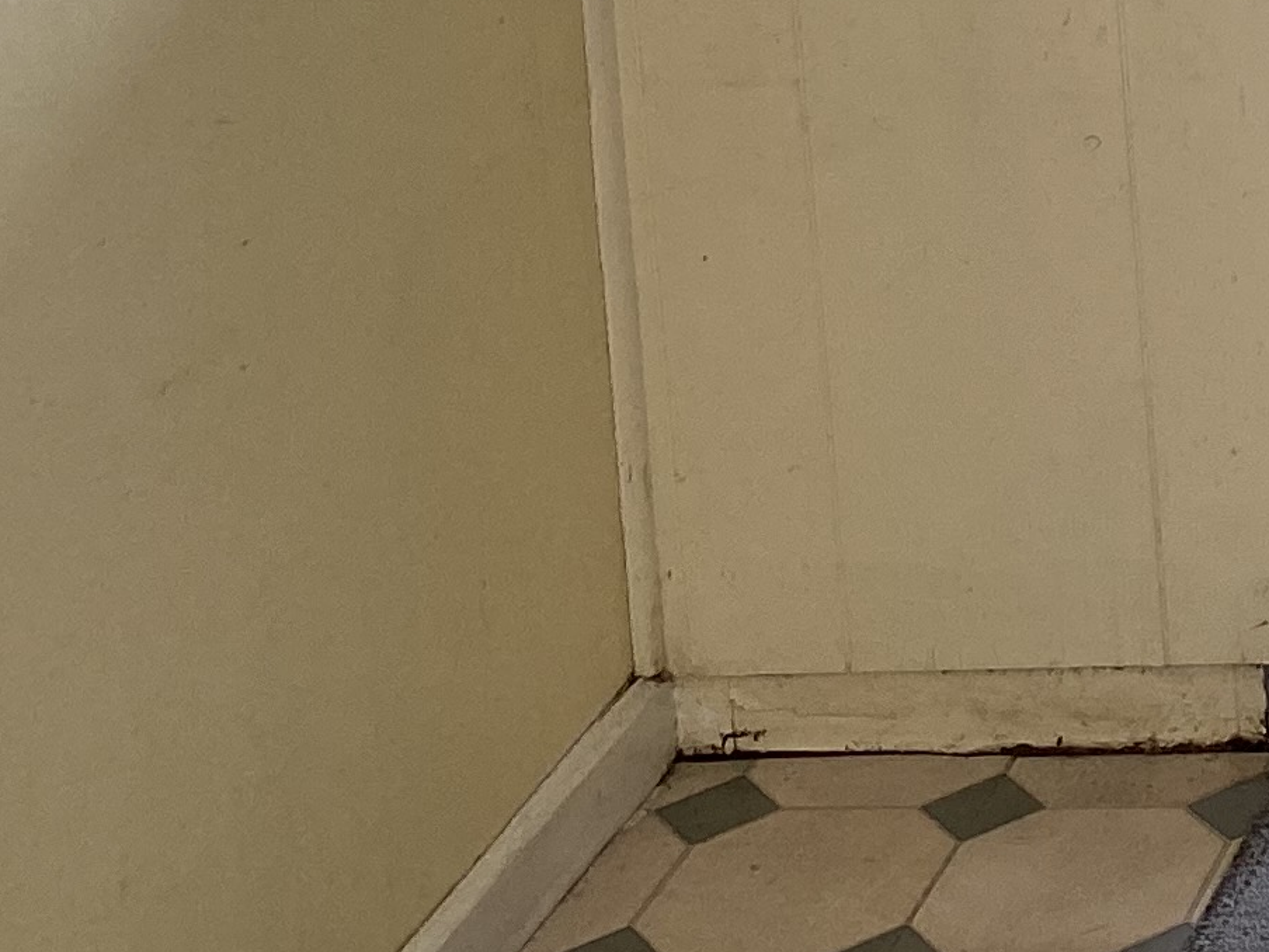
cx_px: 2421
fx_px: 4252
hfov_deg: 14.5
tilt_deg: -7.4
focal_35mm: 116
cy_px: -998
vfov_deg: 11.4
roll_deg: +0.5
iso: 100
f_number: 1.8
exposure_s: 1/121
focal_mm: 4.25
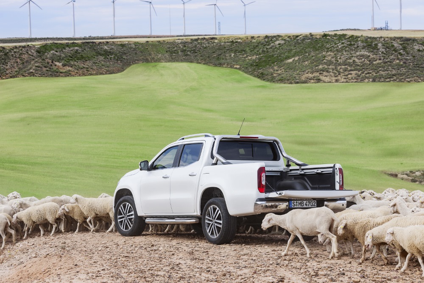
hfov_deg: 20.8
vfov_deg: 14.0
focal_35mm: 98
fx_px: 1154
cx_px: 212
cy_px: 142
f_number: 8
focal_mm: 98
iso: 100
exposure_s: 1/200
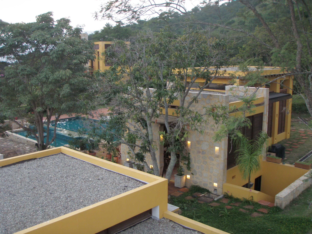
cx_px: 156
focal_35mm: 38
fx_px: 343
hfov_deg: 49.0
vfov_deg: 37.7
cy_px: 117
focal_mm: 6.7
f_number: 3.5
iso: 160
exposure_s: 1/30
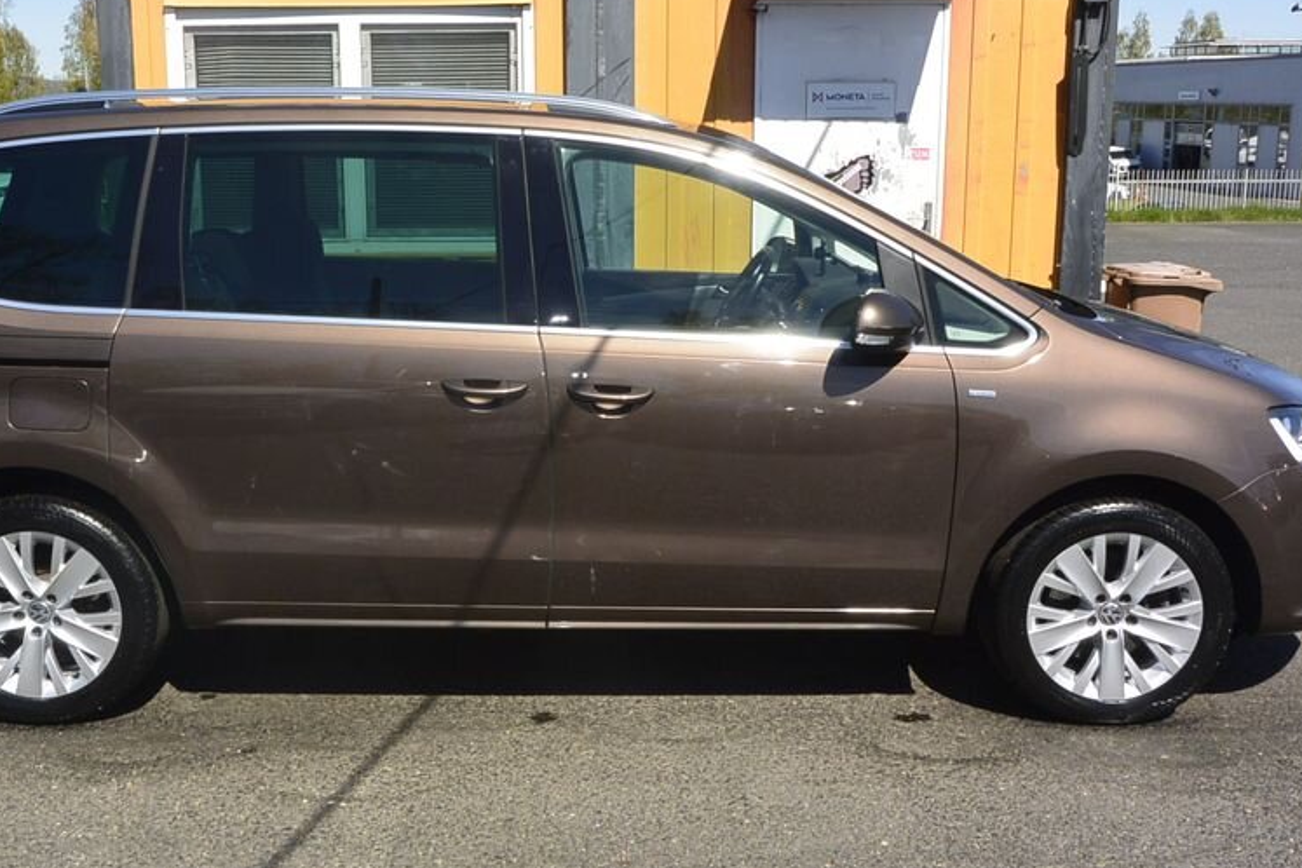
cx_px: 575
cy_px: 374
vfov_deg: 35.9
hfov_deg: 51.8
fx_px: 1338
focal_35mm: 37
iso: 160
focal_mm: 10
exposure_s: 1/250
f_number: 10
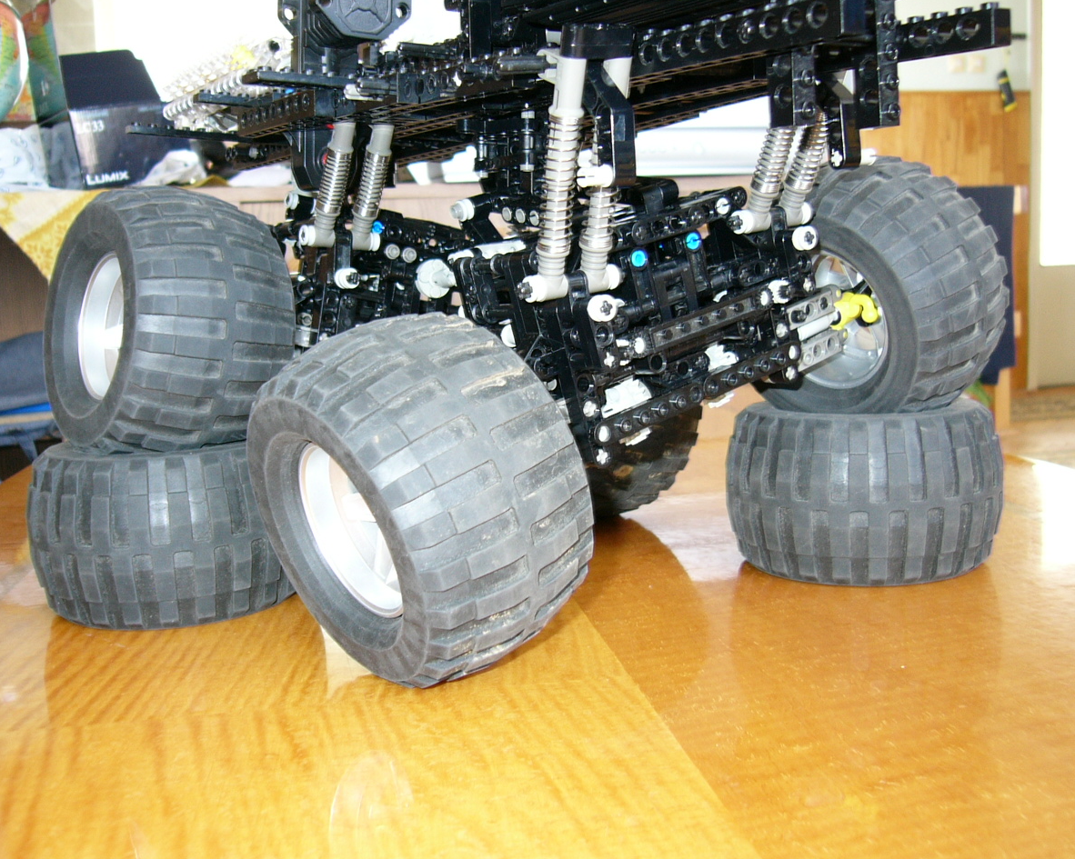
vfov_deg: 40.1
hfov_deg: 49.1
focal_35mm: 37
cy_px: 424
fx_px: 1177
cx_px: 537
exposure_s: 1/2.5
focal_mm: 5.8
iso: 100
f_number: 2.8
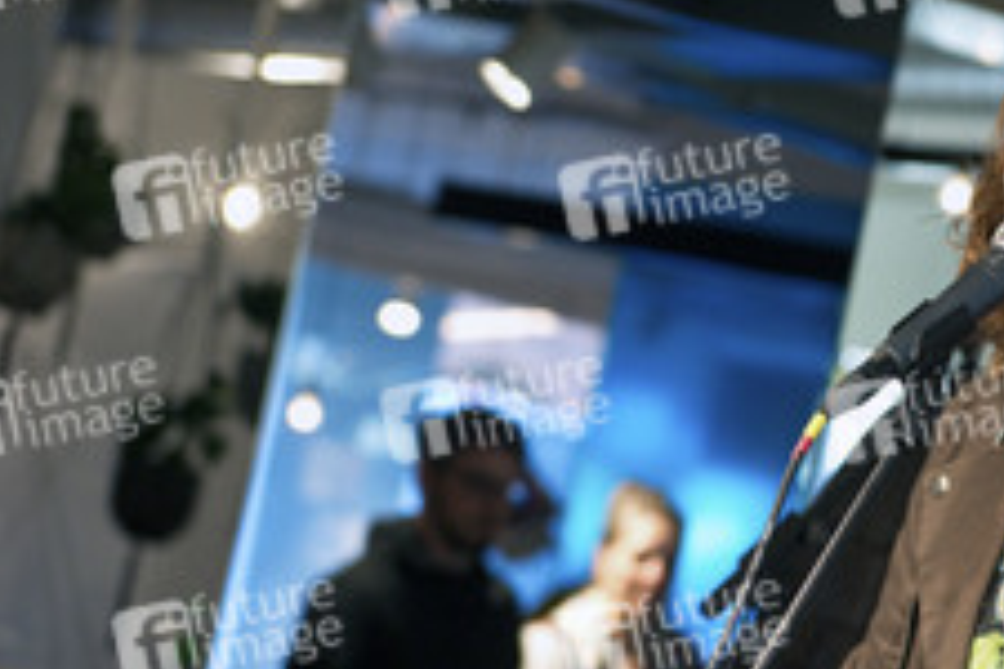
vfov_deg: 11.0
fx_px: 3458
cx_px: 1000
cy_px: 522
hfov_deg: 16.2
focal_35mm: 124
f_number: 3.5
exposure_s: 1/200
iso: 1600
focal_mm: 62
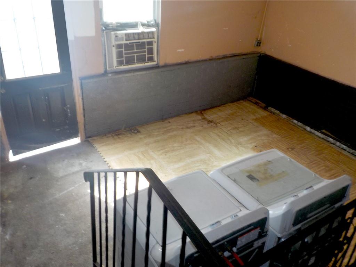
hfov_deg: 60.0
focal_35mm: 30
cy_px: 134
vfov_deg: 46.8
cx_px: 178
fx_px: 309
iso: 125
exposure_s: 1/40
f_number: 3.3
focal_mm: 4.1
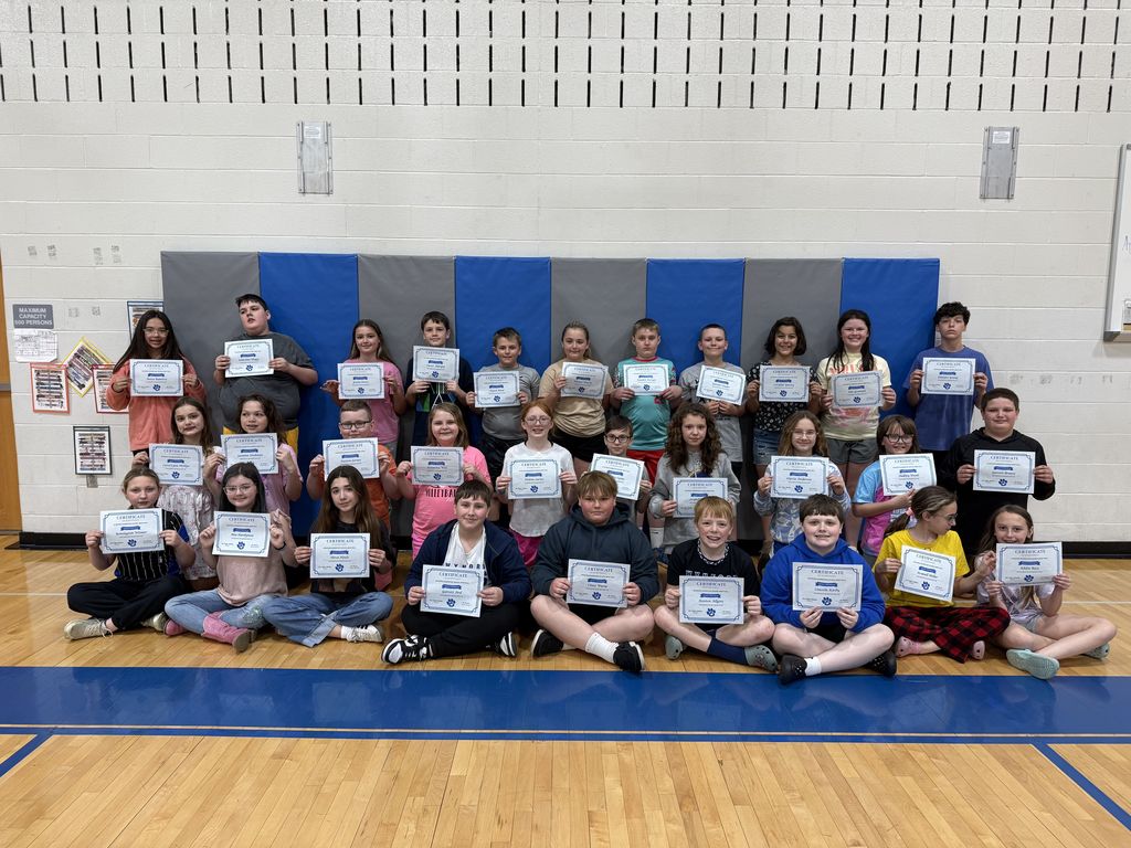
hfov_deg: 71.6
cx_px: 566
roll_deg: -0.1
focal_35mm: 24
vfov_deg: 56.8
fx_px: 784
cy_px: 424
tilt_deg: -7.3
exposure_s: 1/60
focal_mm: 6.76
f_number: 1.78
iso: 125
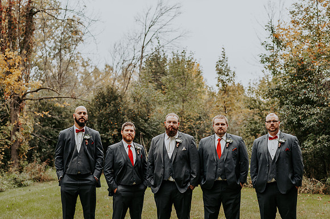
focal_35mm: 58
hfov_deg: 34.5
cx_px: 165
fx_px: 531
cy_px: 110
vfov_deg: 23.4
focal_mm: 58
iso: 500
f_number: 2.8
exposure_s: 1/1000
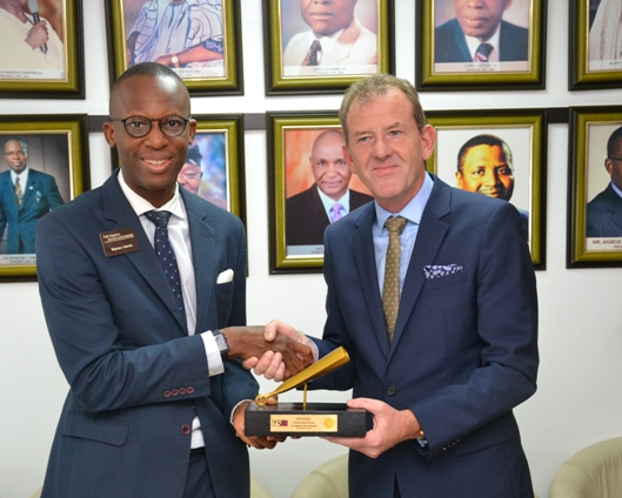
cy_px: 250
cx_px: 296
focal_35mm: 60
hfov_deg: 31.6
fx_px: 1097
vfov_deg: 25.6
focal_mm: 35
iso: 900
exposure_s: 1/60
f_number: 4.5
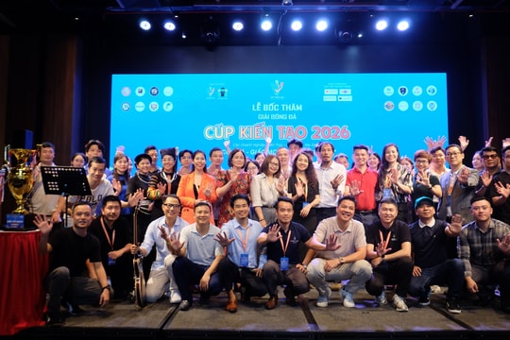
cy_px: 170
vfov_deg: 40.0
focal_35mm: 33
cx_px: 255
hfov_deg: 57.2
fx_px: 467
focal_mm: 22.2
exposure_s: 1/50
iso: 800
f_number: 4
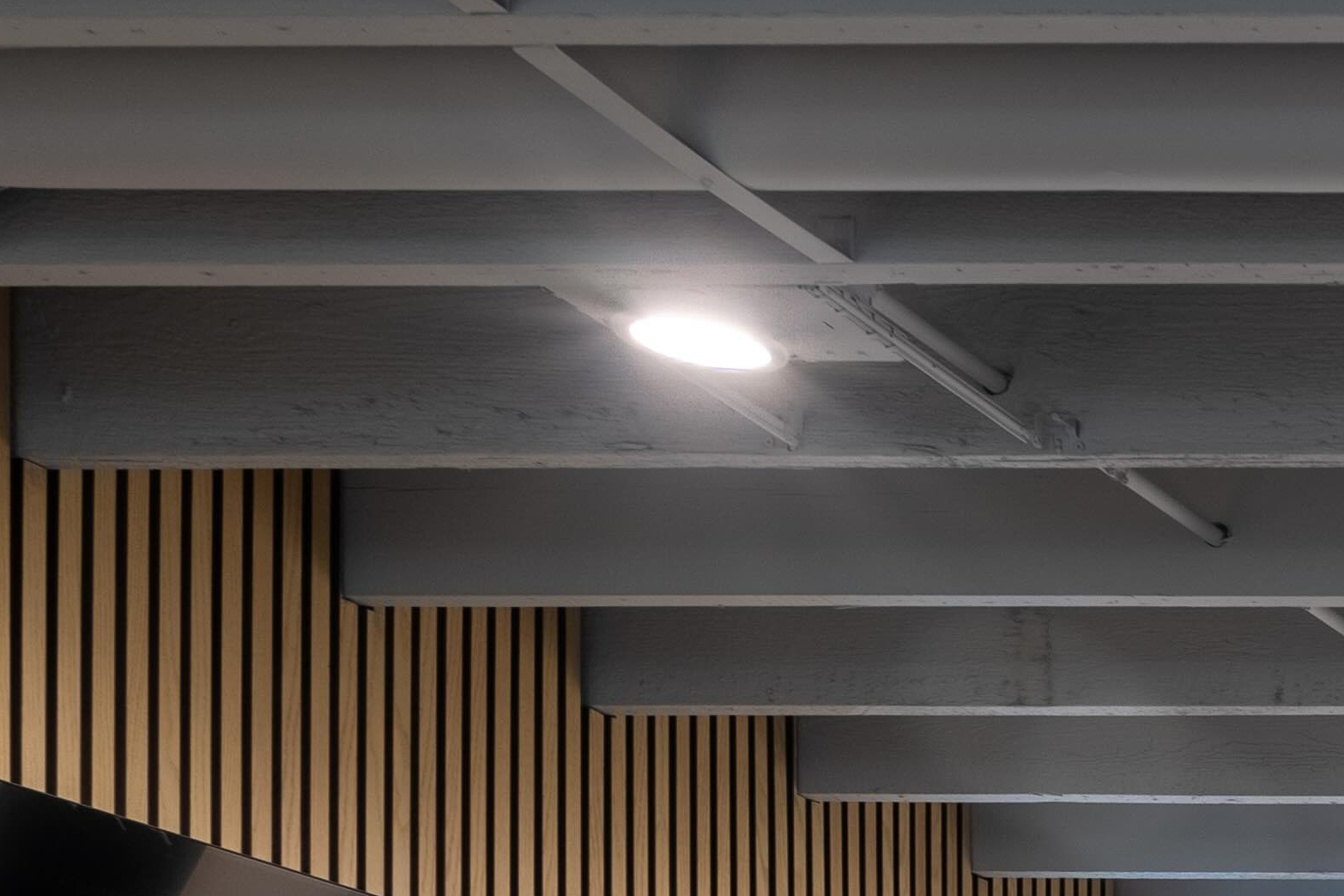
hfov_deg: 18.5
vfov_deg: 13.6
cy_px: 1752
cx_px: 2392
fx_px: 3257
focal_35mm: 87
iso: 400
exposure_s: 1/50
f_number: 7.1
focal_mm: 19.5
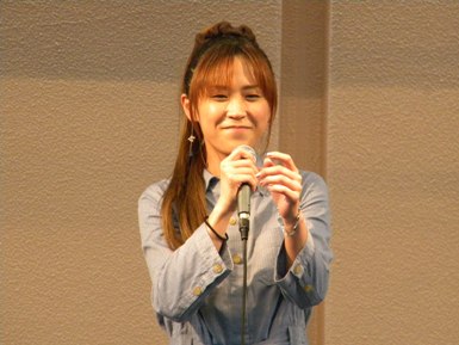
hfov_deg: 4.8
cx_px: 230
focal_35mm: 414
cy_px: 172
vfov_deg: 3.6
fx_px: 5491
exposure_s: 1/282
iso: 744
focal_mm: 75
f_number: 5.4
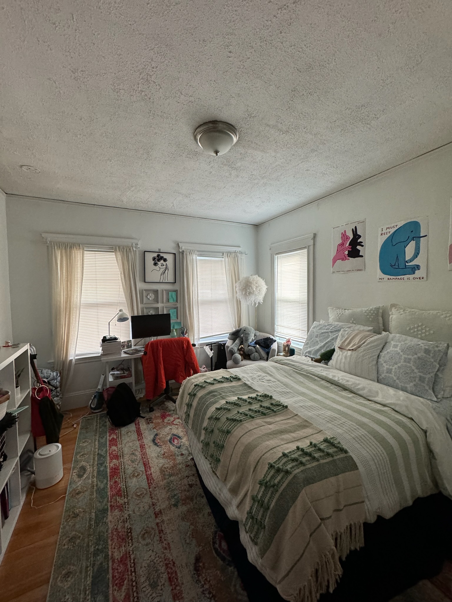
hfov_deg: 85.7
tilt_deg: -0.9
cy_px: 301
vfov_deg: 102.1
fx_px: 244
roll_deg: +0.5
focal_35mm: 14
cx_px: 226
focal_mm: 2.22
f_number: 2.2
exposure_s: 1/99
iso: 250
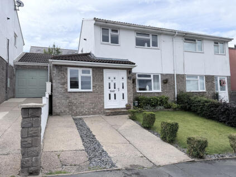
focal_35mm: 24
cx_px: 118
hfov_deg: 71.6
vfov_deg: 56.8
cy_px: 88
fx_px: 164
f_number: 1.78
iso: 100
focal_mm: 6.76
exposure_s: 1/5319
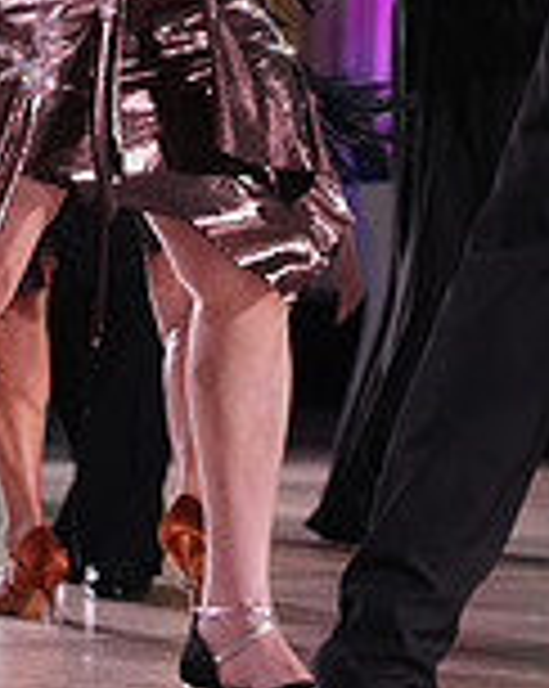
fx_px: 5881
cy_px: -189
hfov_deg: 5.3
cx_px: 493
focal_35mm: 289
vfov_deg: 6.6
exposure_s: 1/400
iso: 2000
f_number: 4
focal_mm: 81
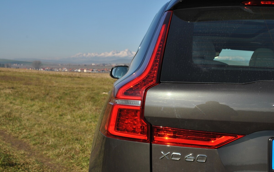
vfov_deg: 28.9
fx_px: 332
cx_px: 137
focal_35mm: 45
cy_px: 83
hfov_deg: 44.8
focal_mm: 29
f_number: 9
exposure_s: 1/320
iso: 100
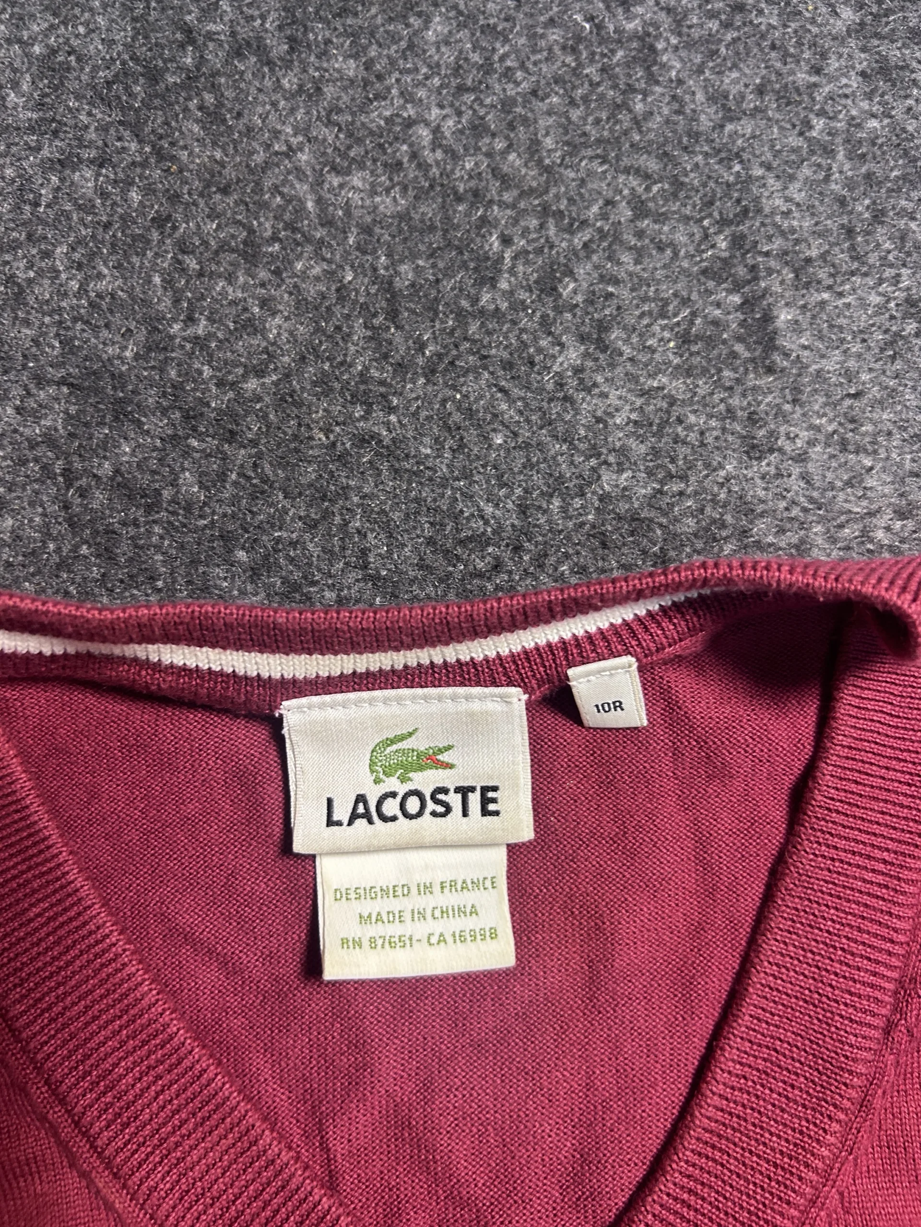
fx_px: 922
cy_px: 614
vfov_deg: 67.3
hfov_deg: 53.1
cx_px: 460
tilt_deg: -52.6
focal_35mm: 26
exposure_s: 1/50
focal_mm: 5.7
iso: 200
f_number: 1.5
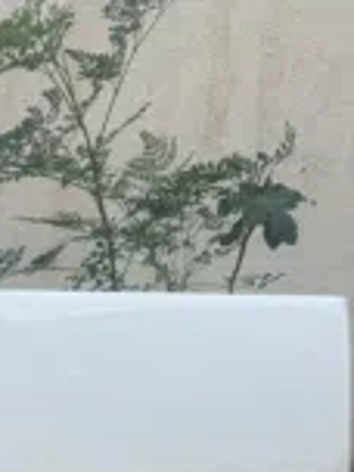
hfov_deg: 21.6
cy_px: 618
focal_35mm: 63
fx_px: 859
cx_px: -75
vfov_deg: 26.1
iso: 80
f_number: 1.78
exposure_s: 1/1357
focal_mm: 6.86
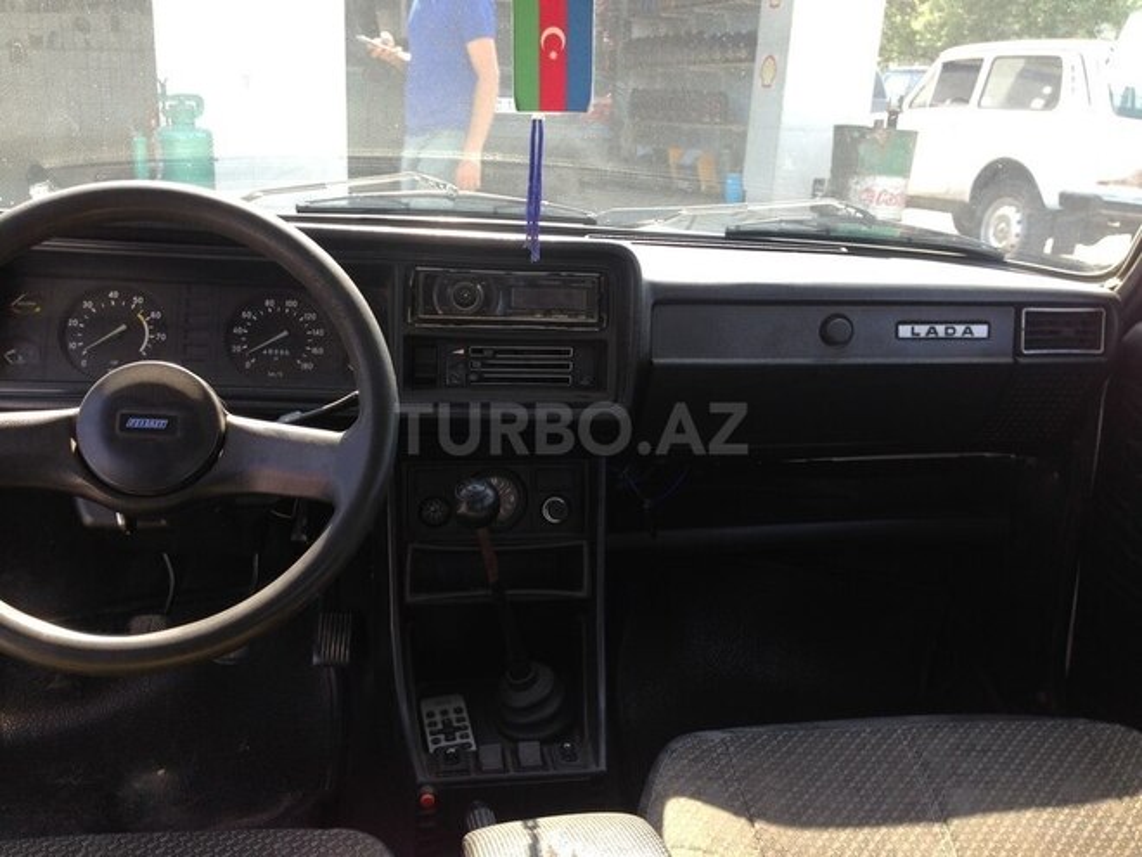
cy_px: 428
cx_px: 571
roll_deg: -3.0
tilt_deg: -19.4
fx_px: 1089
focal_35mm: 33
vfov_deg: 42.9
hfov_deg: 55.4
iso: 50
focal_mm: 4.12
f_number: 2.4
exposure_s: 1/157
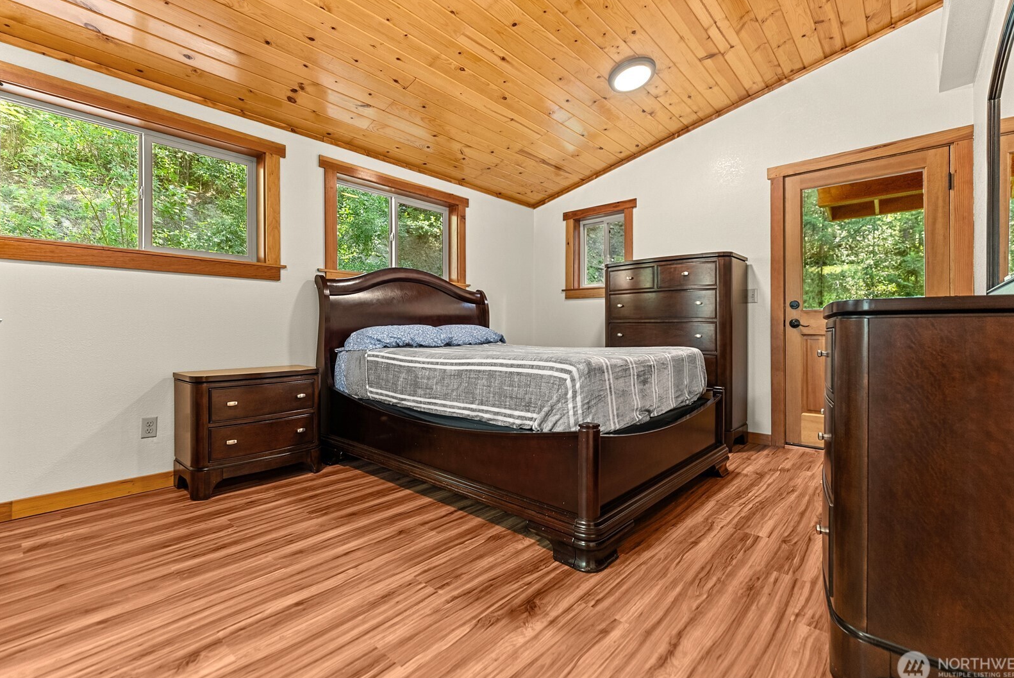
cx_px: 511
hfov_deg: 97.2
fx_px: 447
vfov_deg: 74.3
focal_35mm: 16
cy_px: 329
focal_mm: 14.8
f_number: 3.2
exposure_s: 1/5
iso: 250
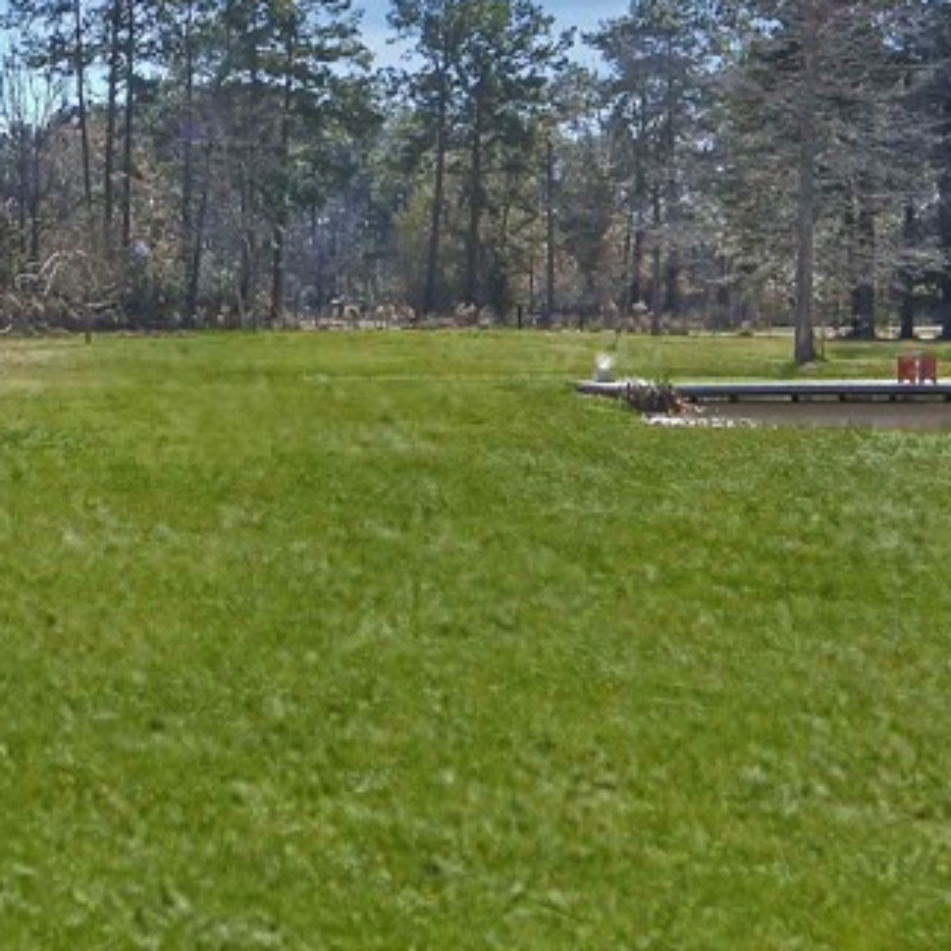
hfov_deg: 21.1
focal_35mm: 80
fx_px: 2487
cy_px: 350
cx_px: 56
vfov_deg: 21.6
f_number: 8
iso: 100
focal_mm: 14
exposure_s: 1/320
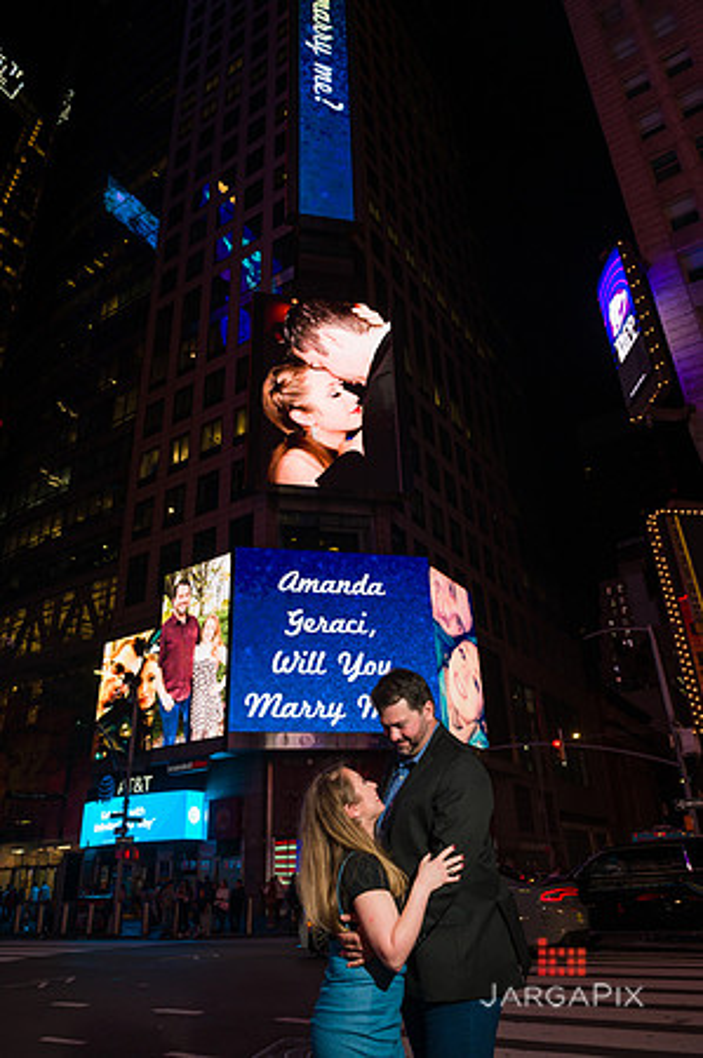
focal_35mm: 24
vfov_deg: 73.8
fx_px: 705
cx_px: 352
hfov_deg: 53.0
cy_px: 529
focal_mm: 24
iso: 500
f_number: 5.6
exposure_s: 1/200
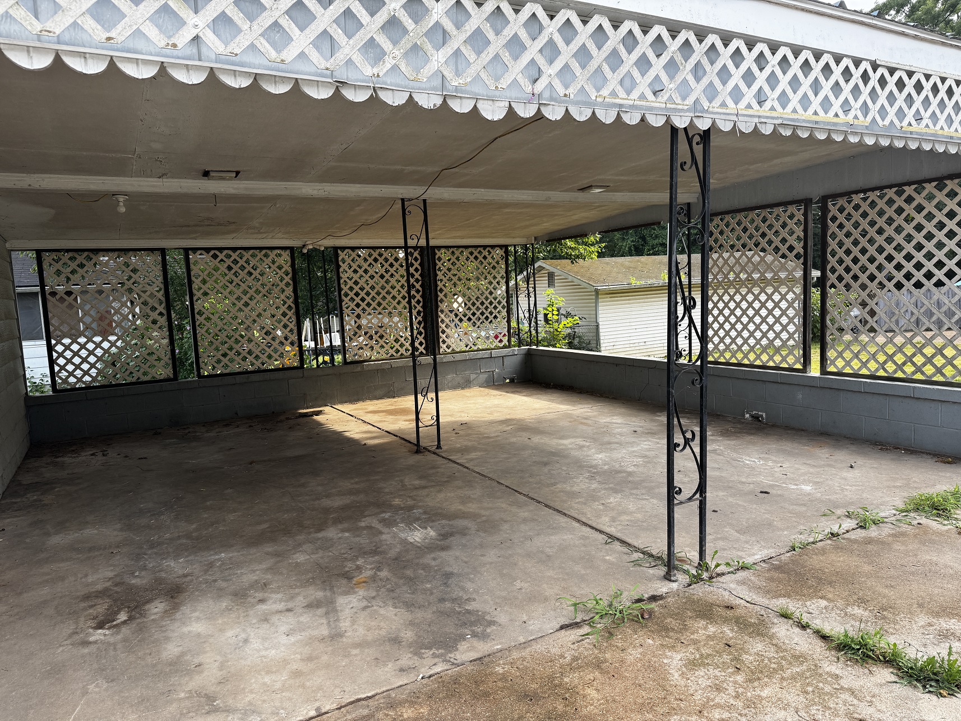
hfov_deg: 71.6
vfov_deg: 56.8
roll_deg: +3.2
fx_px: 666
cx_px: 480
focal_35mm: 24
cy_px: 360
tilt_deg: -7.2
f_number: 1.78
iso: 80
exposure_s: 1/374
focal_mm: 6.76
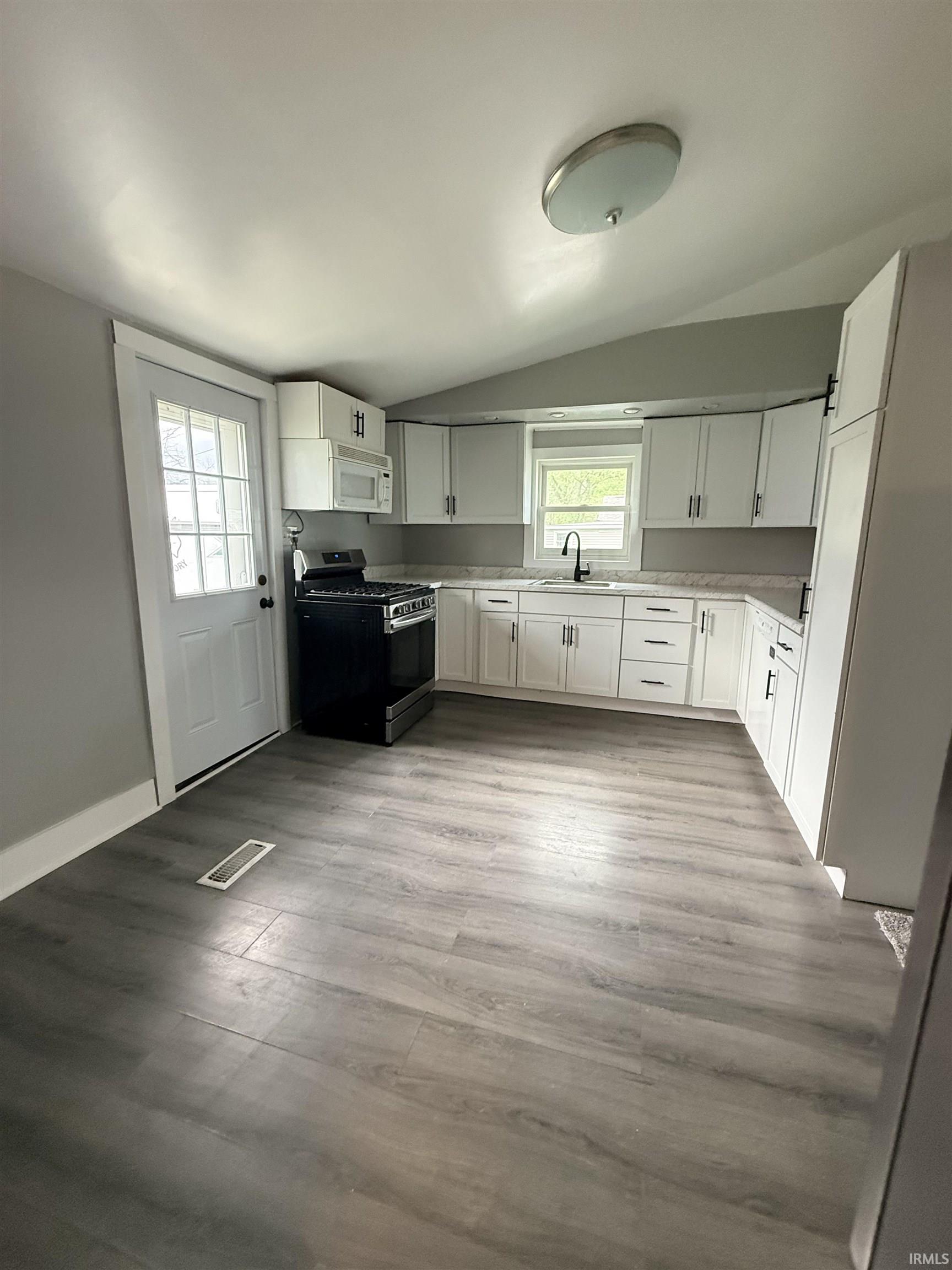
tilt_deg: -8.5
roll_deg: -1.7
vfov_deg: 102.1
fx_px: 513
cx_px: 476
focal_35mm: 14
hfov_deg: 85.7
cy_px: 635
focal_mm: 2.22
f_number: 2.2
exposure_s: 1/120
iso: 500
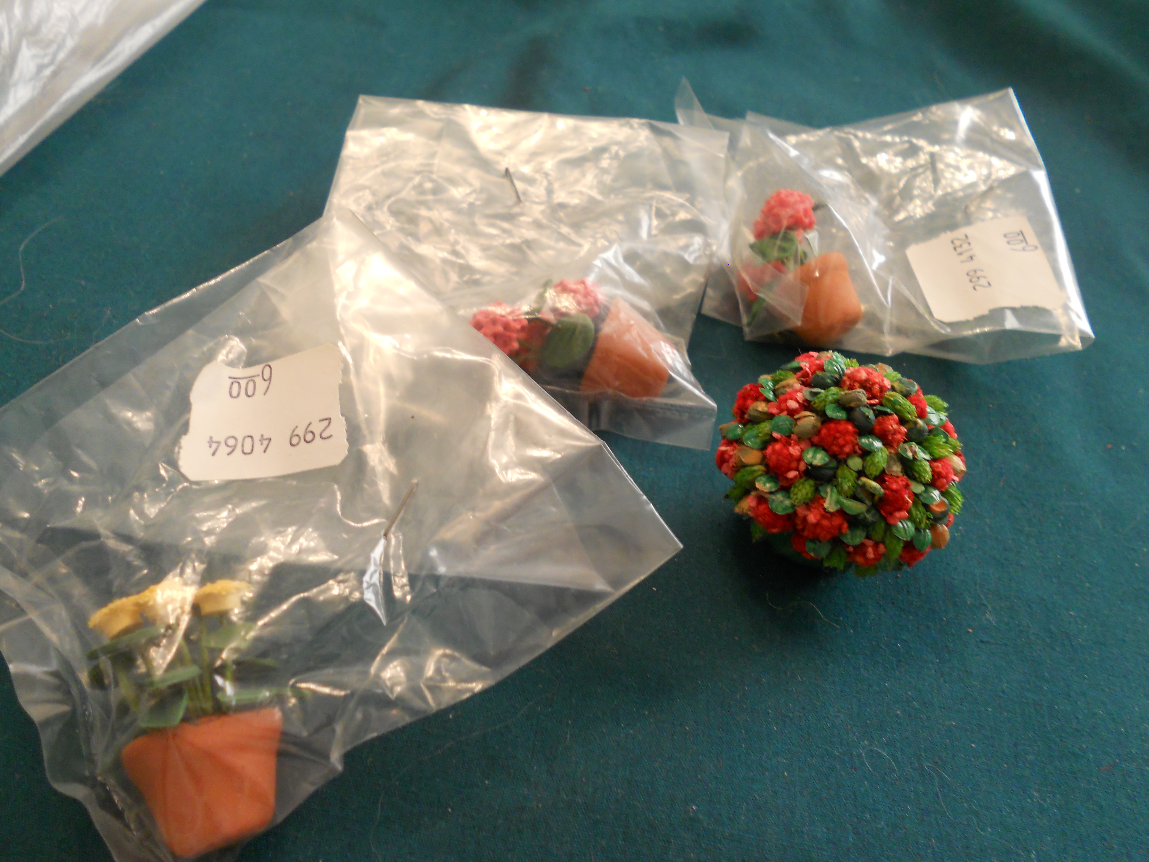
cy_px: 431
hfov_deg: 56.8
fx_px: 1062
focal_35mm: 32
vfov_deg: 44.2
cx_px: 574
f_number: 3.5
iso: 250
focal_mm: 5.8
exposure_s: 1/30
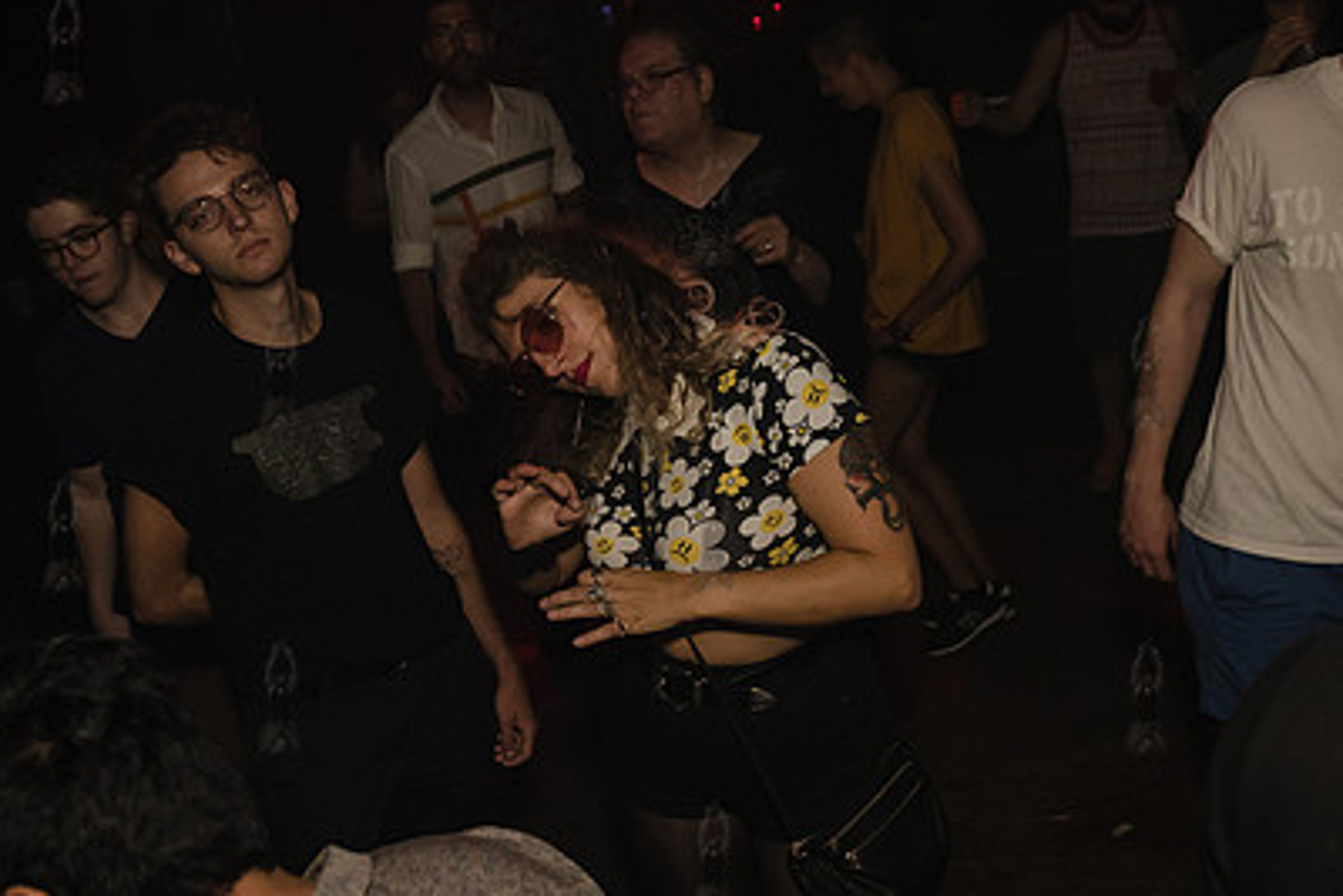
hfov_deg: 43.6
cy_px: 532
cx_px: 712
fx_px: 1679
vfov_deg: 29.8
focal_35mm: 45
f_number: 4.5
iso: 2000
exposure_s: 1/320
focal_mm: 31
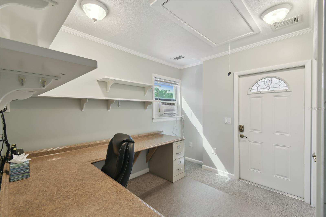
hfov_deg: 100.4
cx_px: 163
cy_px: 108
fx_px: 136
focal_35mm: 15
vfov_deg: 77.3
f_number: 7.1
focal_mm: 10
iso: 100
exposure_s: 1/10
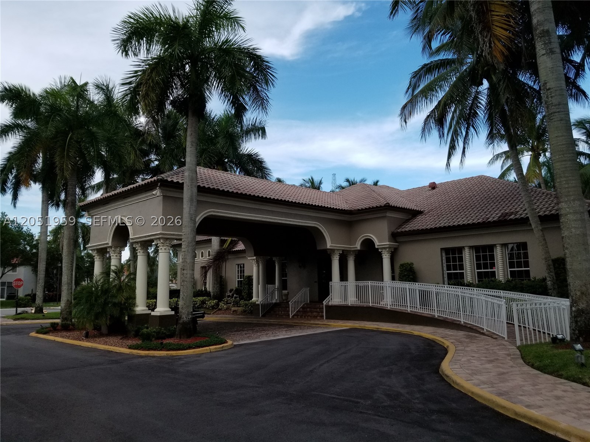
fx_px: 443
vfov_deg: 53.1
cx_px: 295
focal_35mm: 26
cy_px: 221
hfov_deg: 67.3
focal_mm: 4.25
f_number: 1.7
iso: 50
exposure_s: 1/922
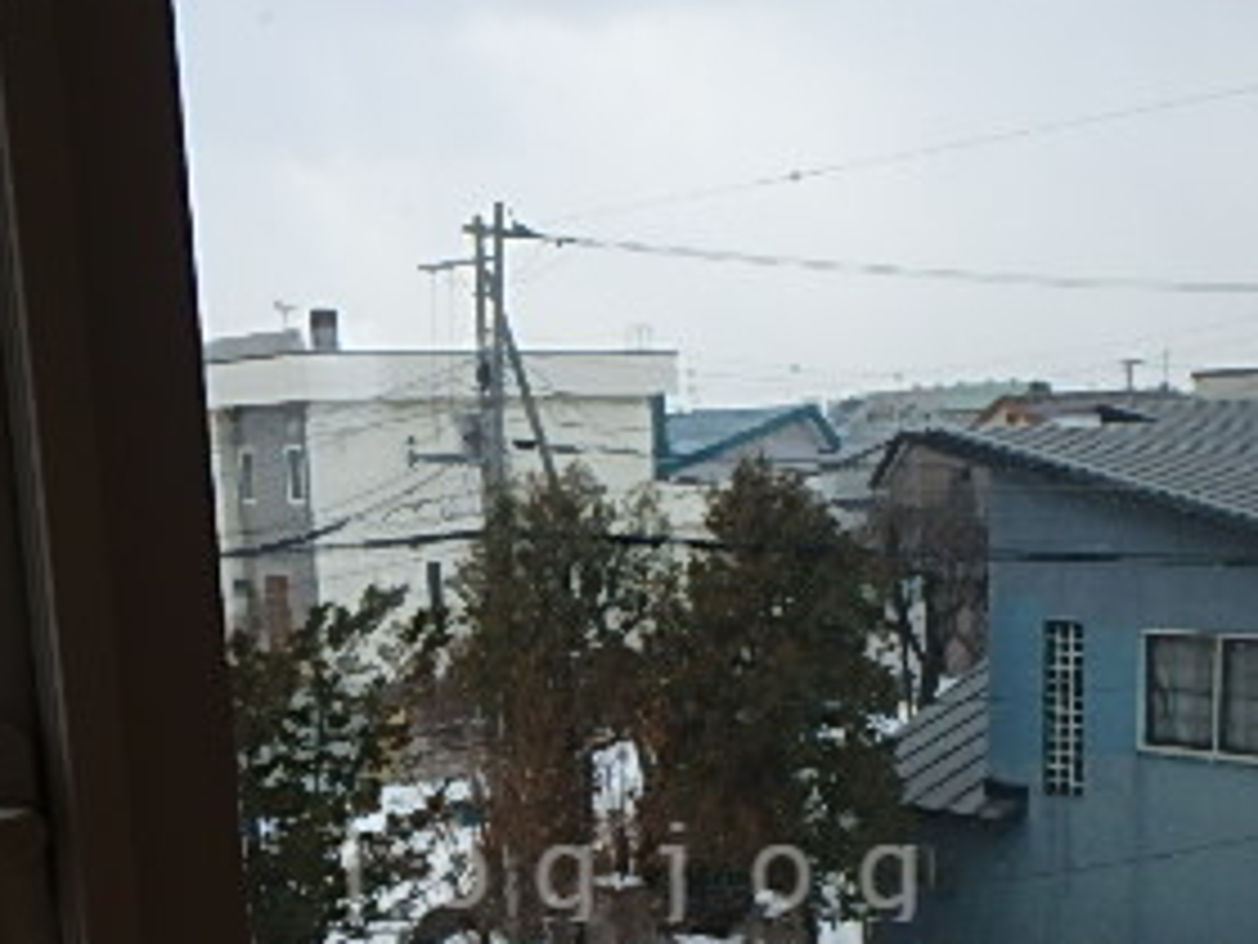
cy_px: 868
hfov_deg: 39.7
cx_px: 633
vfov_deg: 28.9
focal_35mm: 48
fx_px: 1744
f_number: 3.5
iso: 125
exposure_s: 1/320
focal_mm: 3.7
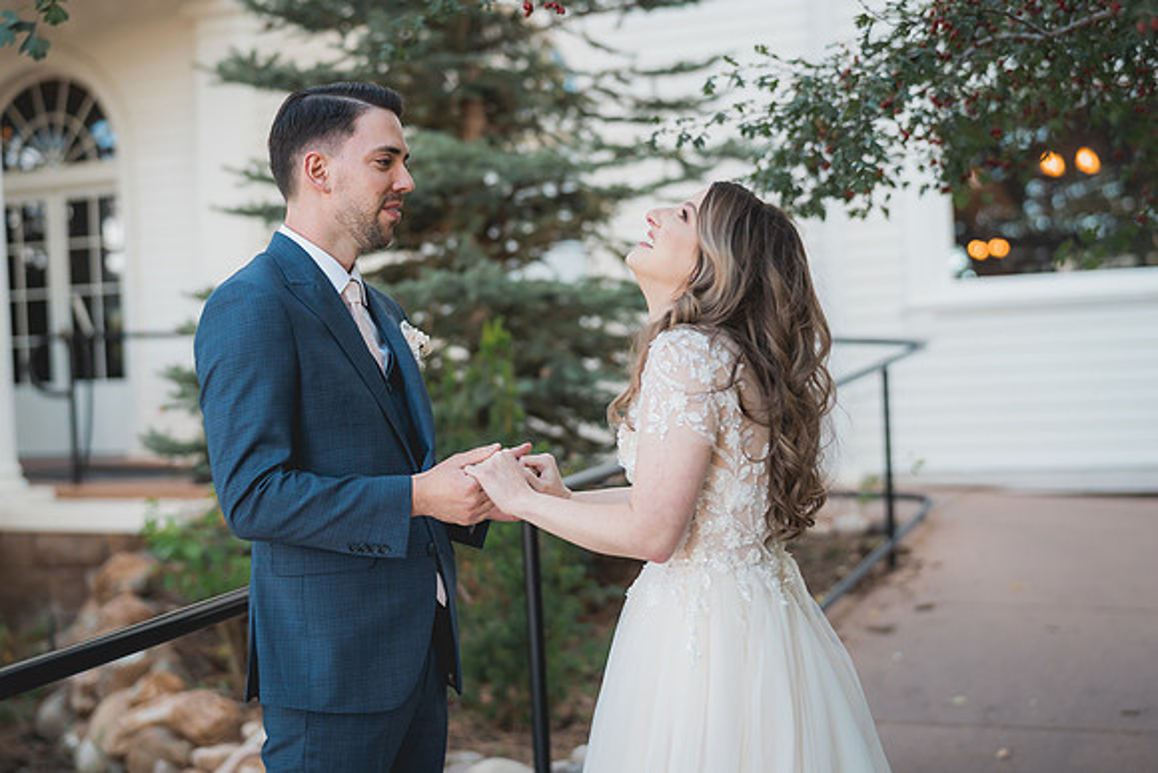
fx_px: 1819
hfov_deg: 35.3
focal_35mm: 57
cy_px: 386
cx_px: 579
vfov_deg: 24.0
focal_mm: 50
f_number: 1.8
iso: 400
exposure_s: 1/800
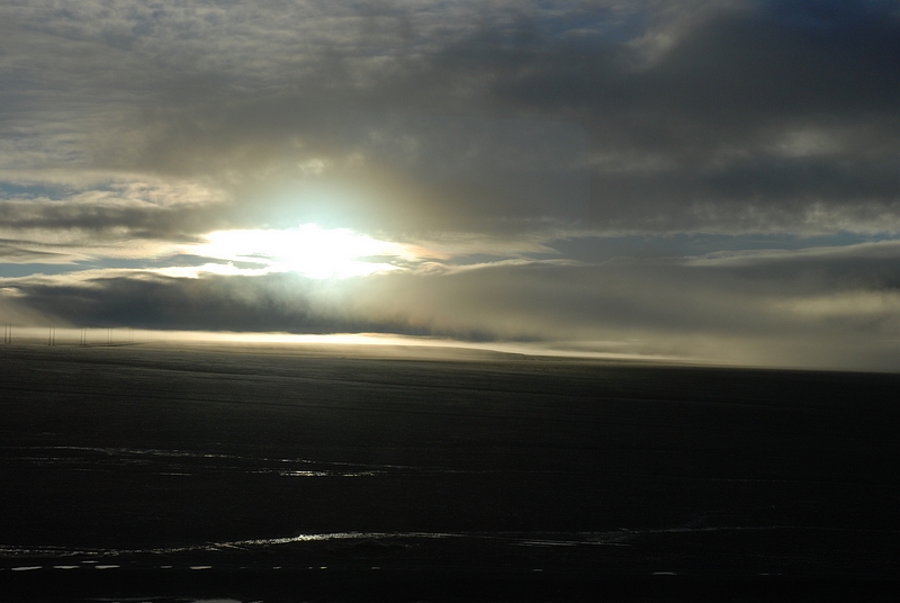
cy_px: 302
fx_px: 1728
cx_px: 450
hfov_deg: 29.2
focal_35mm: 69
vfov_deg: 19.8
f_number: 10
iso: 200
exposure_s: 1/800
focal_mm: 46
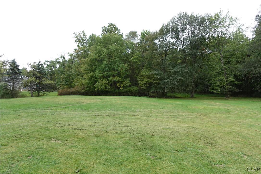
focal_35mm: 24
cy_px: 87
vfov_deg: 53.1
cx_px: 130
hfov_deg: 73.7
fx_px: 174
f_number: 1.8
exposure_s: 1/1000
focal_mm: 9.4
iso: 400
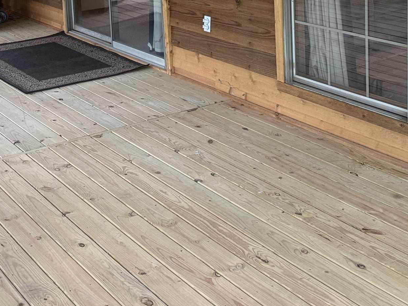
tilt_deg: -8.4
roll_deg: +2.1
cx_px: 110
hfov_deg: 31.7
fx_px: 707
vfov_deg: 23.0
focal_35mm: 60
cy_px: -27
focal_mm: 6.76
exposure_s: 1/60
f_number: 1.78
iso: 200
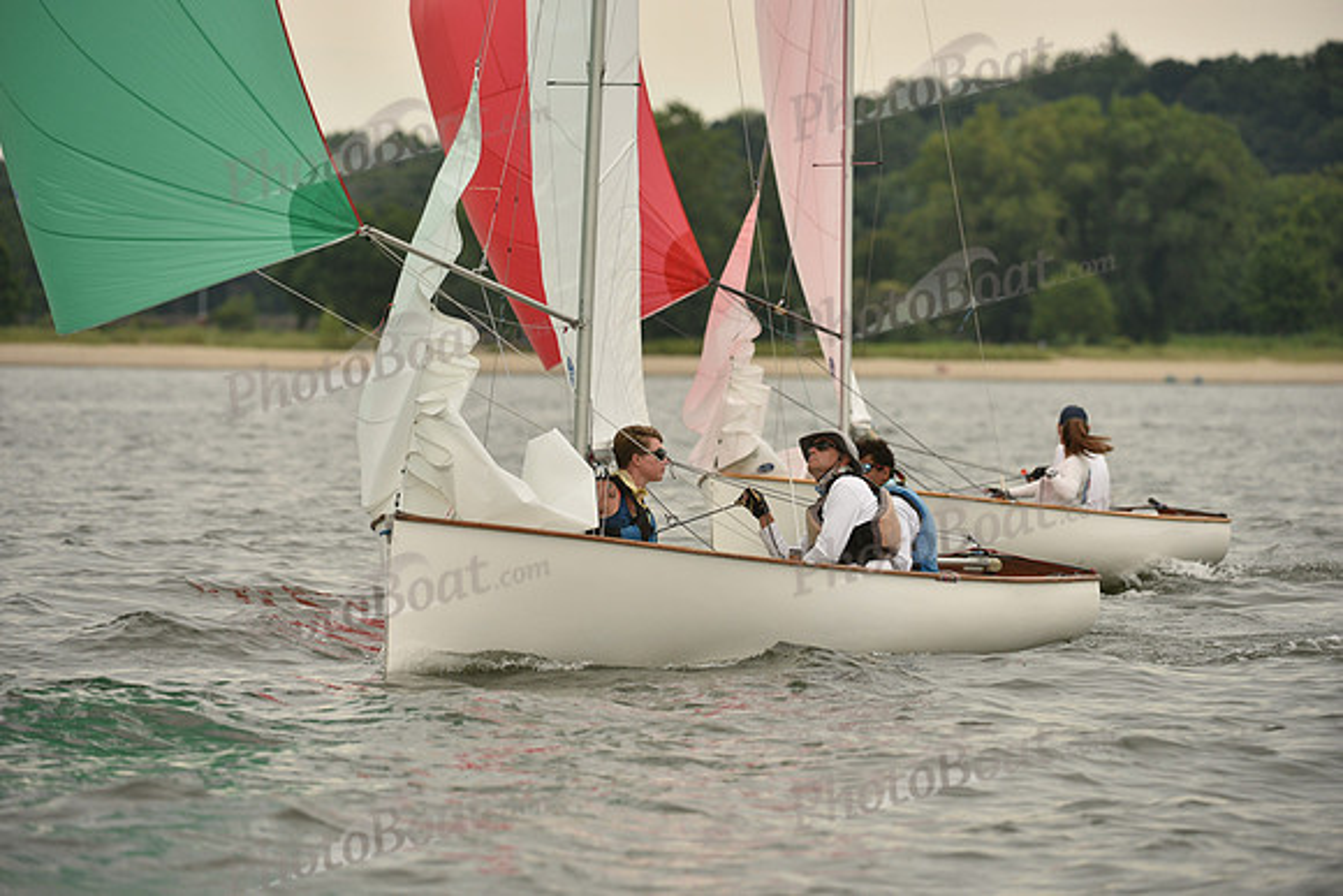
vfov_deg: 5.3
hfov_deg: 7.9
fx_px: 9701
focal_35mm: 260
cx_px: 672
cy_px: 448
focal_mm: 260
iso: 320
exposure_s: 1/1250
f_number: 5
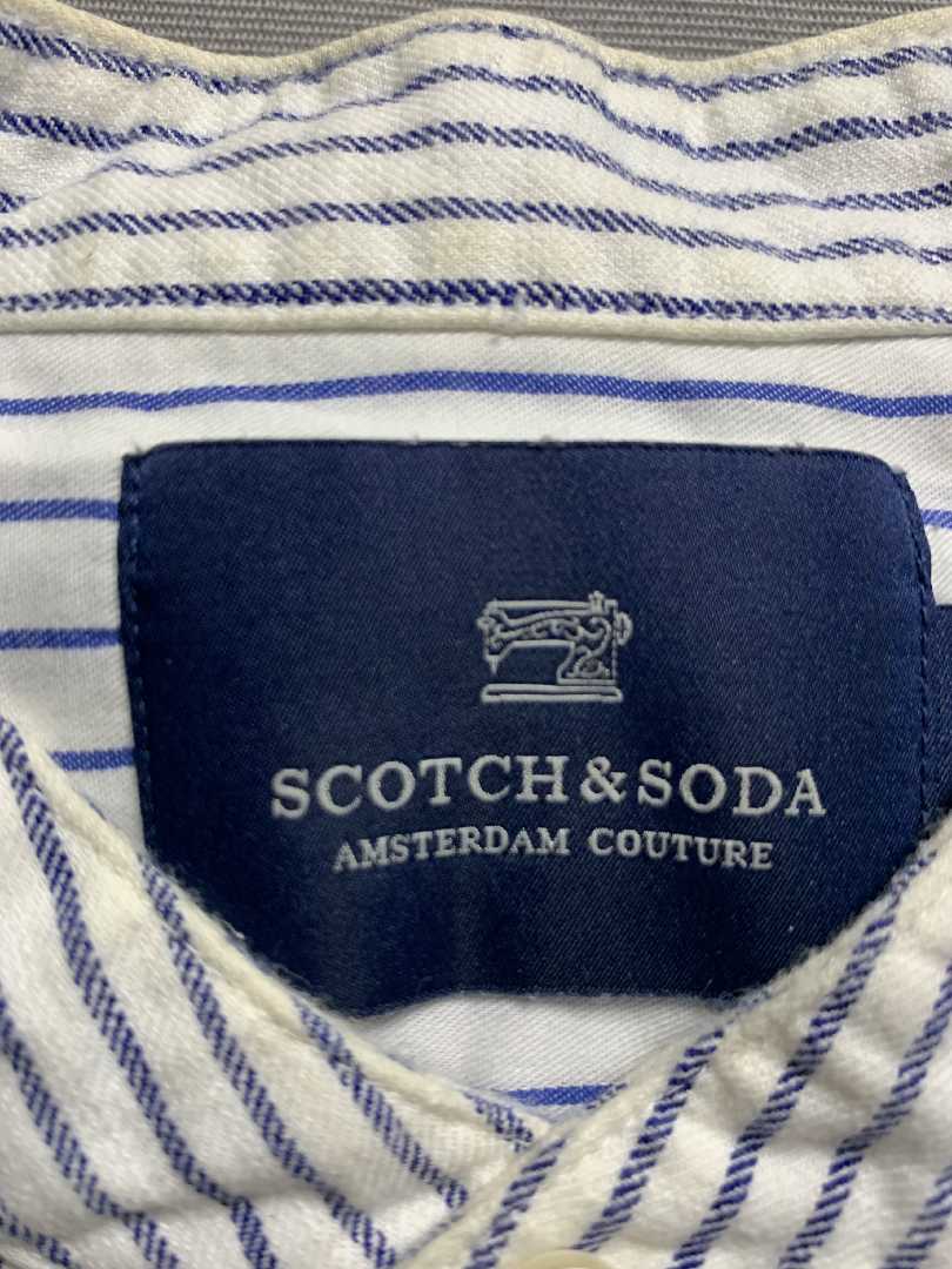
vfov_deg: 67.3
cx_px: 476
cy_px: 634
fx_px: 953
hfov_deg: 53.1
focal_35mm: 26
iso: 100
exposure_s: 1/102
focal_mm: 4.25
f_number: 1.8
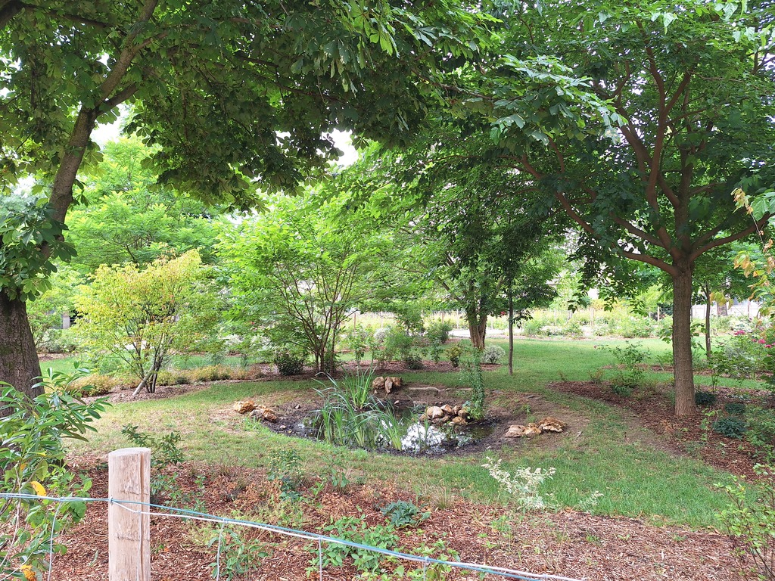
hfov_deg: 73.9
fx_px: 515
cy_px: 290
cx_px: 388
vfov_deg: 58.9
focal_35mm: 23
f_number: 1.8
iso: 40
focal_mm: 5.54
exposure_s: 1/235
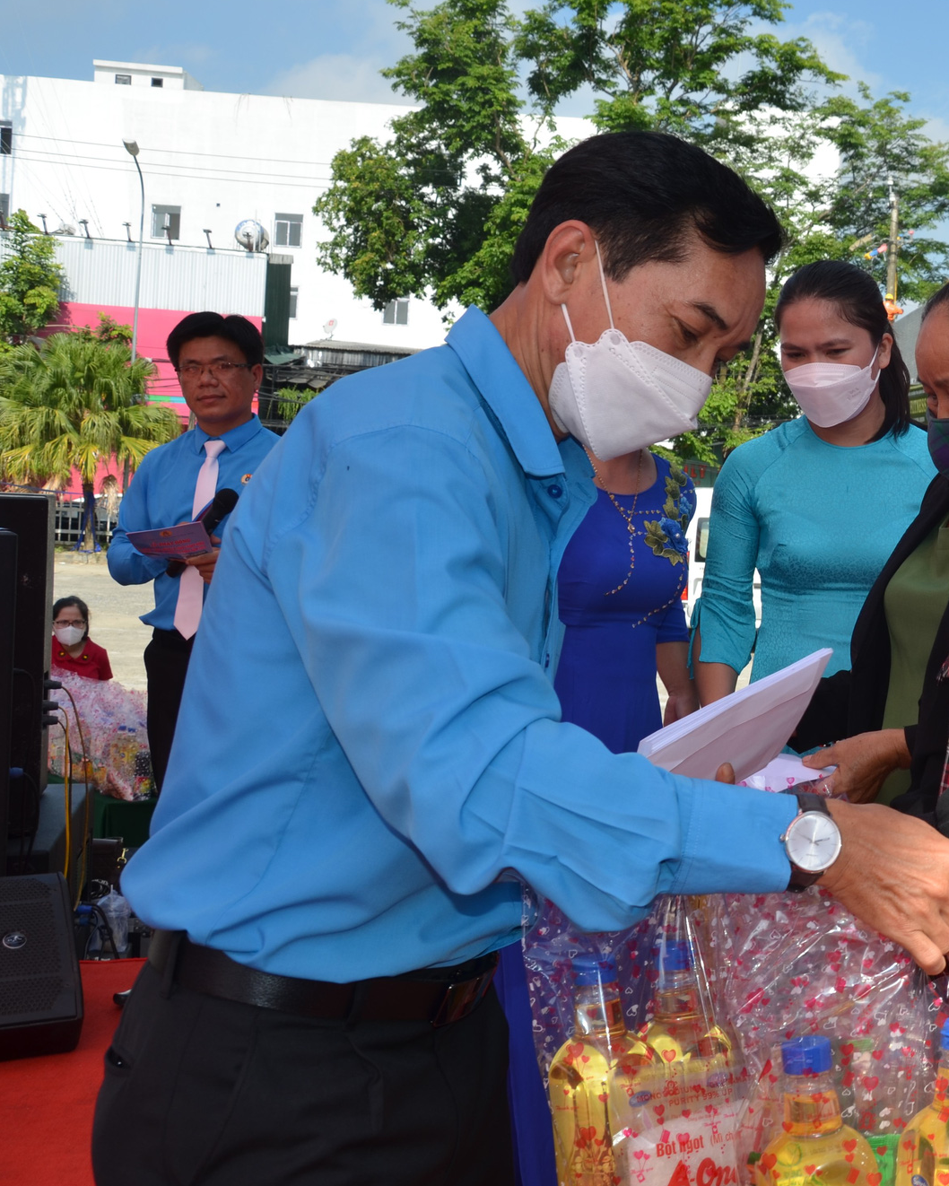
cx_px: 895
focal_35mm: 45
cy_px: 592
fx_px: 1569
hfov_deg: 31.7
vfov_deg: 41.4
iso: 100
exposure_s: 1/250
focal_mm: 21
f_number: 8
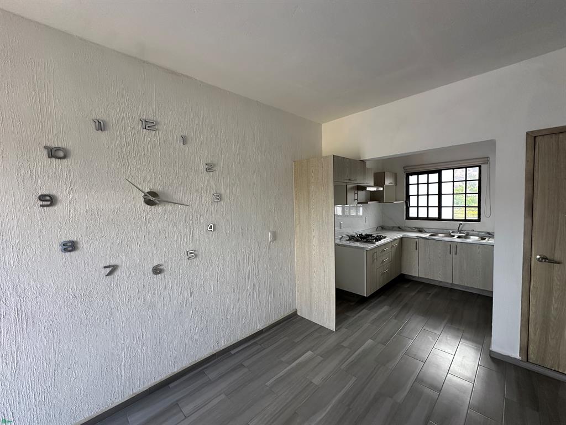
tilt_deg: -2.4
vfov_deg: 85.7
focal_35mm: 14
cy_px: 212
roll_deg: +0.4
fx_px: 229
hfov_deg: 102.1
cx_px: 283
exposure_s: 1/99
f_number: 2.2
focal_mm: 2.22
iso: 160
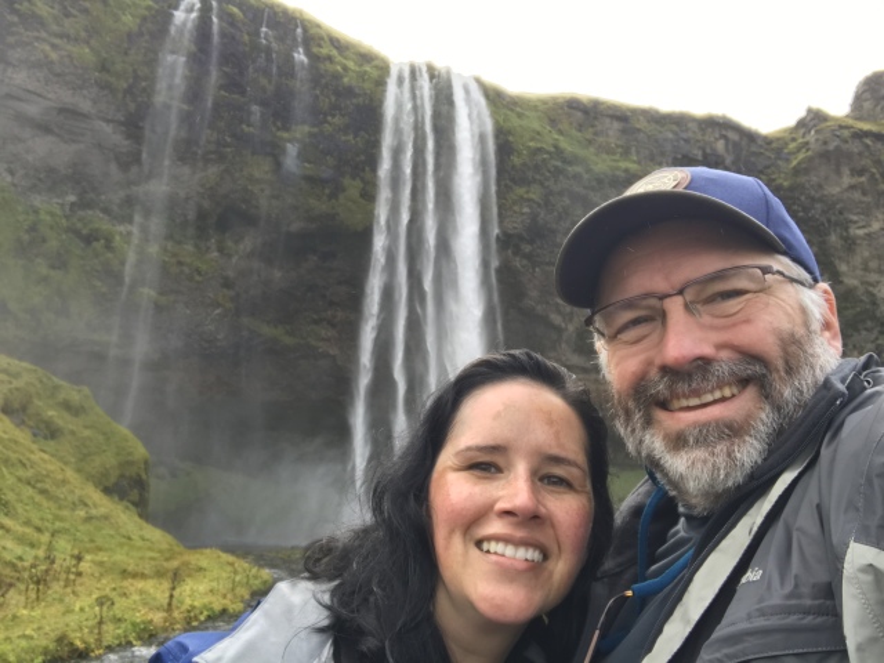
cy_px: 332
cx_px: 442
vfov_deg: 44.2
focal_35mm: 32
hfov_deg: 56.8
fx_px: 817
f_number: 2.2
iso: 25
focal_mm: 2.87
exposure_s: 1/124
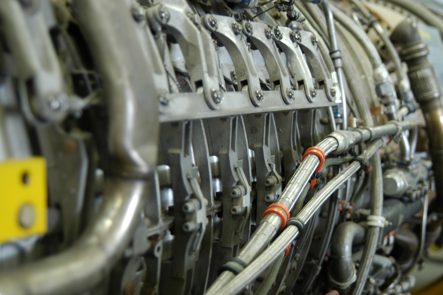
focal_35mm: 62
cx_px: 281
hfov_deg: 32.2
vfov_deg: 21.9
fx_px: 762
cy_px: 166
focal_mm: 32
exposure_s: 1/10
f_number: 2.8
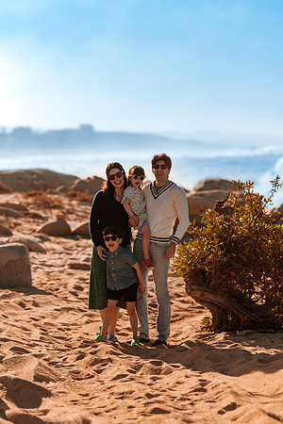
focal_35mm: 135
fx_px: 1592
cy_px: 212
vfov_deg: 15.2
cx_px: 142
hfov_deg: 10.2
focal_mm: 135
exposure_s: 1/2000
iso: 50
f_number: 3.2
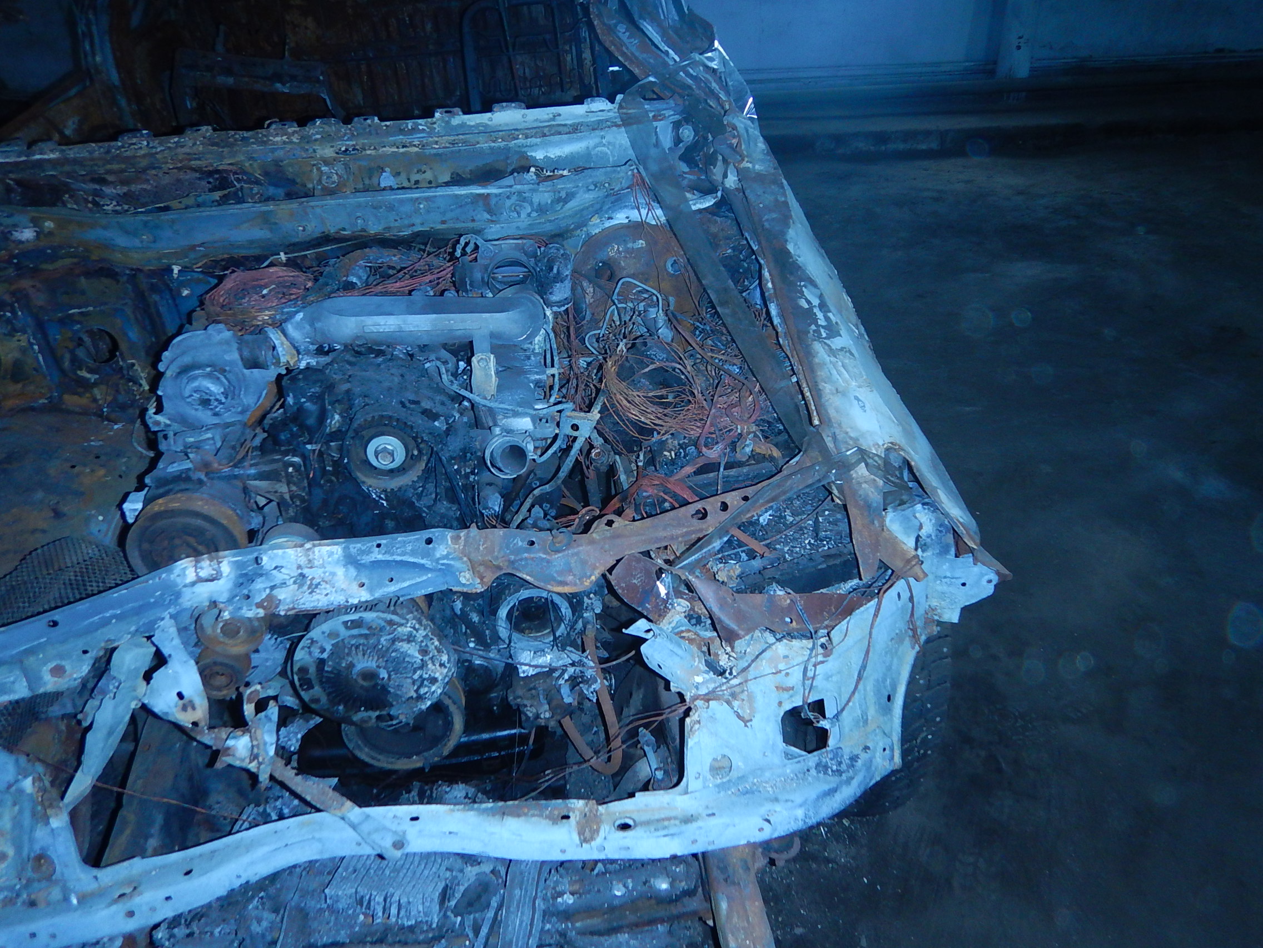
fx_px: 876
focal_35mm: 24
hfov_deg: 71.6
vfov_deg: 56.8
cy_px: 474
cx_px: 632
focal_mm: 4.3
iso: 200
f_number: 2.8
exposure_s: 1/30
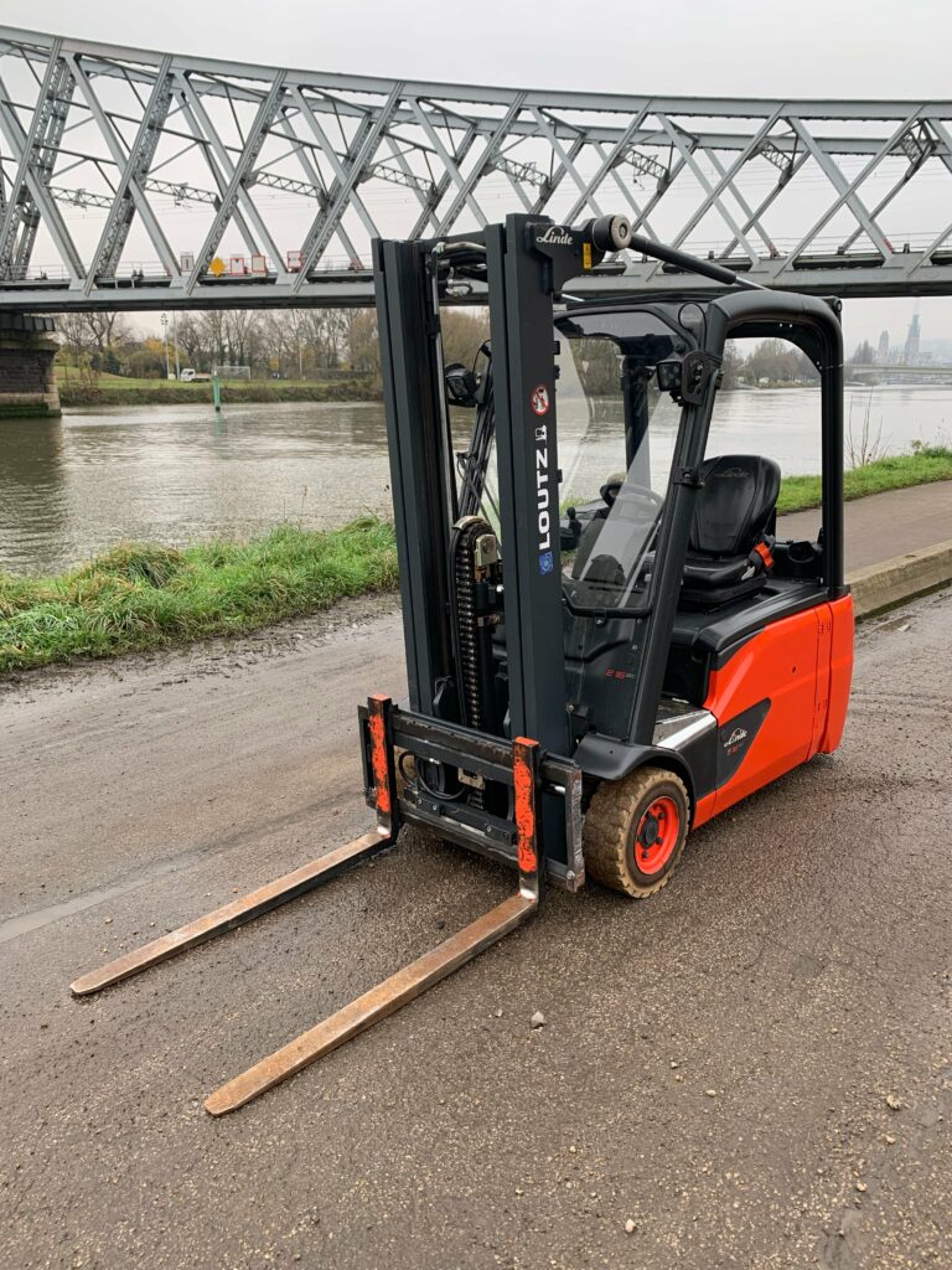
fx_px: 953
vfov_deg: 67.3
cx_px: 476
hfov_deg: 53.1
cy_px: 635
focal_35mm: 26
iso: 25
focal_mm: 4.25
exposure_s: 1/122
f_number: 1.8
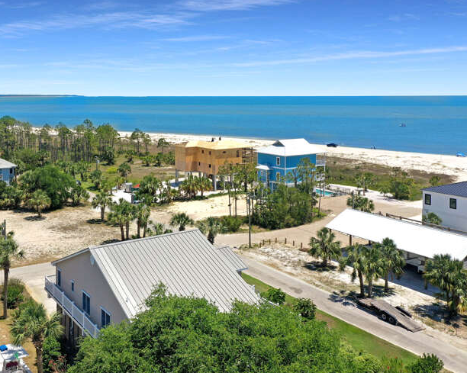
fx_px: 456
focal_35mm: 33
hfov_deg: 53.8
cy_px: 194
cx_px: 182
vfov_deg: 44.5
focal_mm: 10.26
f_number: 5.6
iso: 100
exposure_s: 1/500
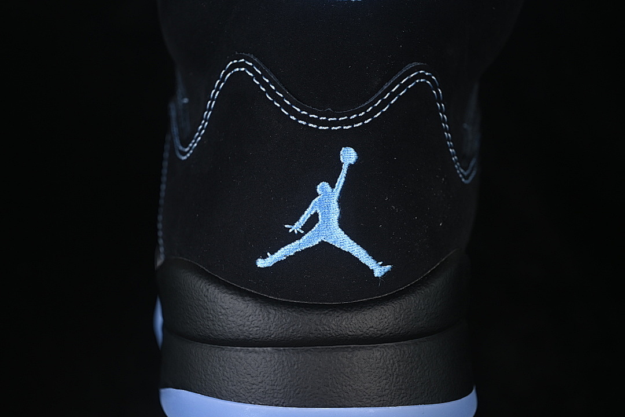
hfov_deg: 27.0
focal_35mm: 75
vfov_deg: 18.2
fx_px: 1302
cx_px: 312
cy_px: 208
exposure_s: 1/50
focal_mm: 50
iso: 160
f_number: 6.3
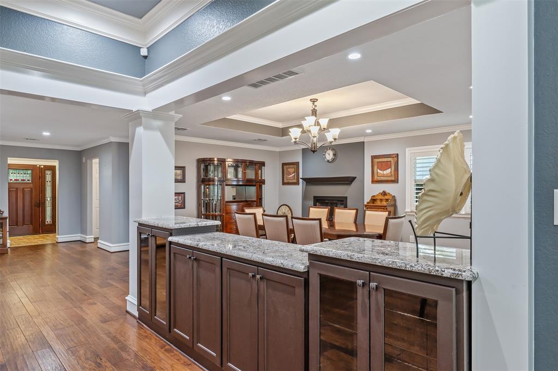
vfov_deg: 59.5
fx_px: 325
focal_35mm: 21
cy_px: 186
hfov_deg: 81.2
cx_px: 279
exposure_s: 1/6
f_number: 8
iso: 800
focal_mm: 21
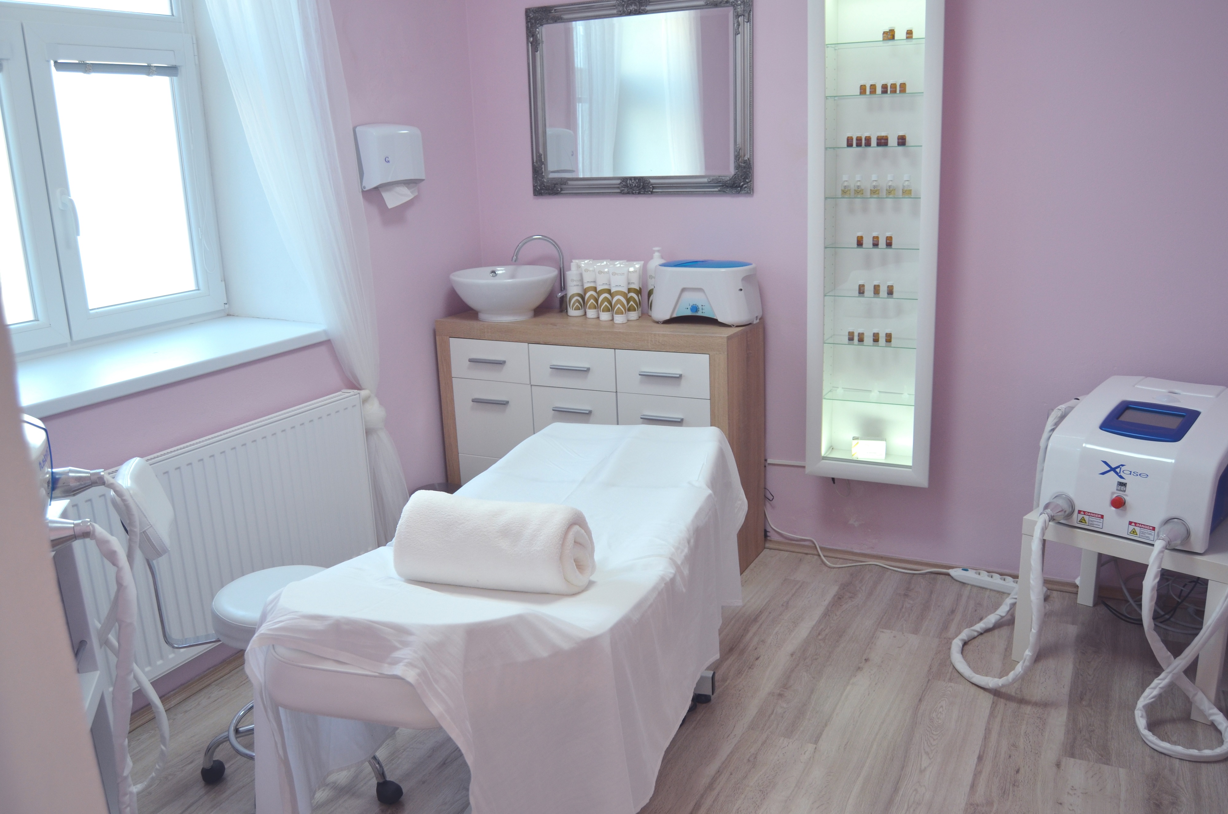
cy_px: 407
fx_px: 970
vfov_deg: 45.5
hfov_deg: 64.7
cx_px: 614
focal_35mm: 28
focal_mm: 19
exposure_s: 1/100
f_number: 5
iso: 400
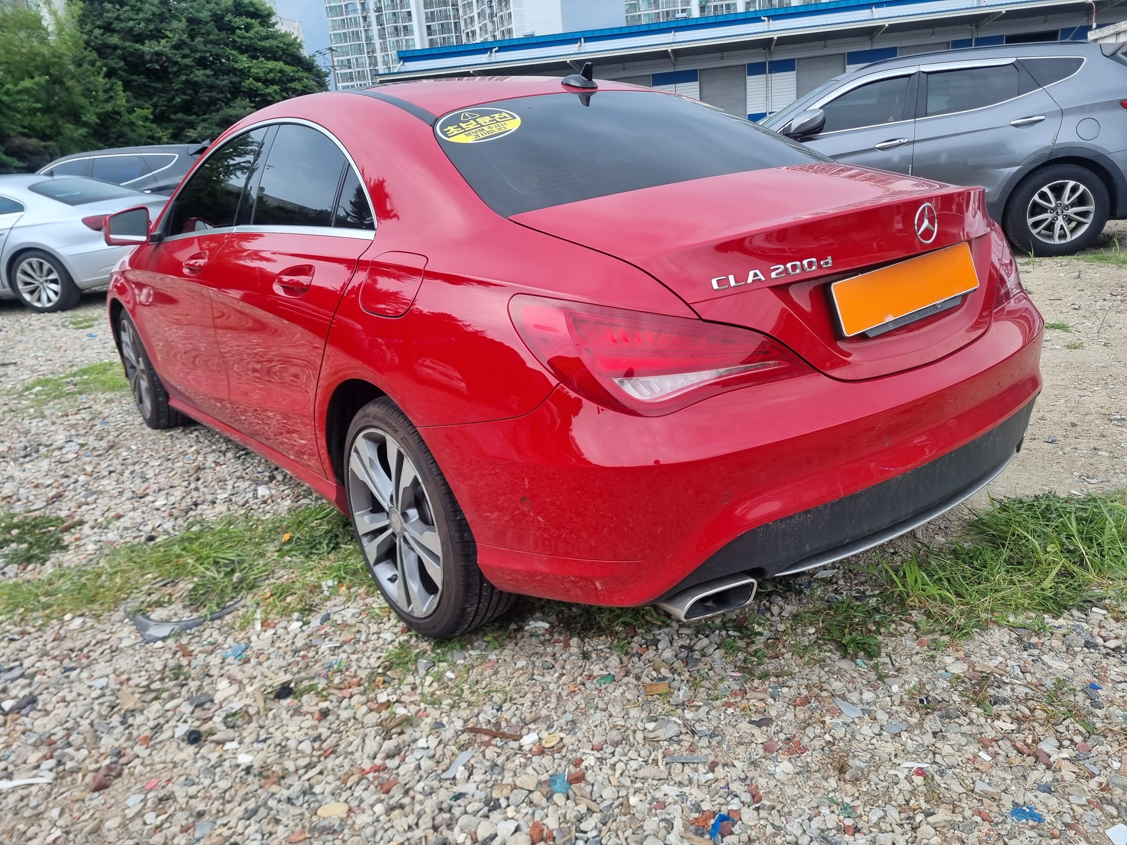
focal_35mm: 26
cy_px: 422
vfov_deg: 53.1
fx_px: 846
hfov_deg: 67.3
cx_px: 564
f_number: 1.8
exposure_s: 1/1128
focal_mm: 5.4
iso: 50
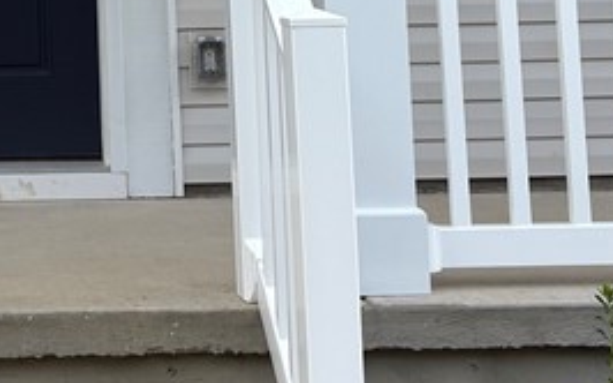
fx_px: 1770
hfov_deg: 18.9
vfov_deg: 11.7
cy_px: -221
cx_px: -55
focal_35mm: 106
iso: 50
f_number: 1.6
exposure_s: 1/475
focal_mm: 5.96
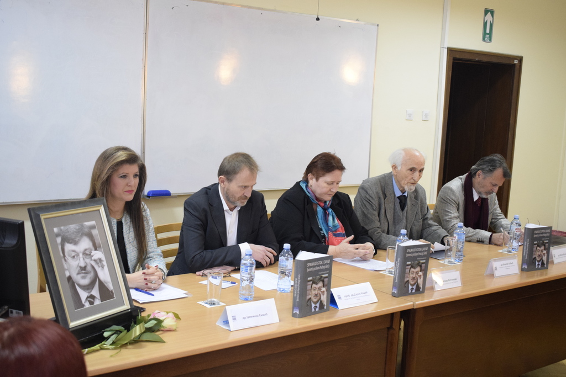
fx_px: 731
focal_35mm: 46
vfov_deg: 29.0
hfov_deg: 42.3
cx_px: 283
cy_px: 188
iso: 2500
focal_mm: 31
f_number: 4.2
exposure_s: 1/60
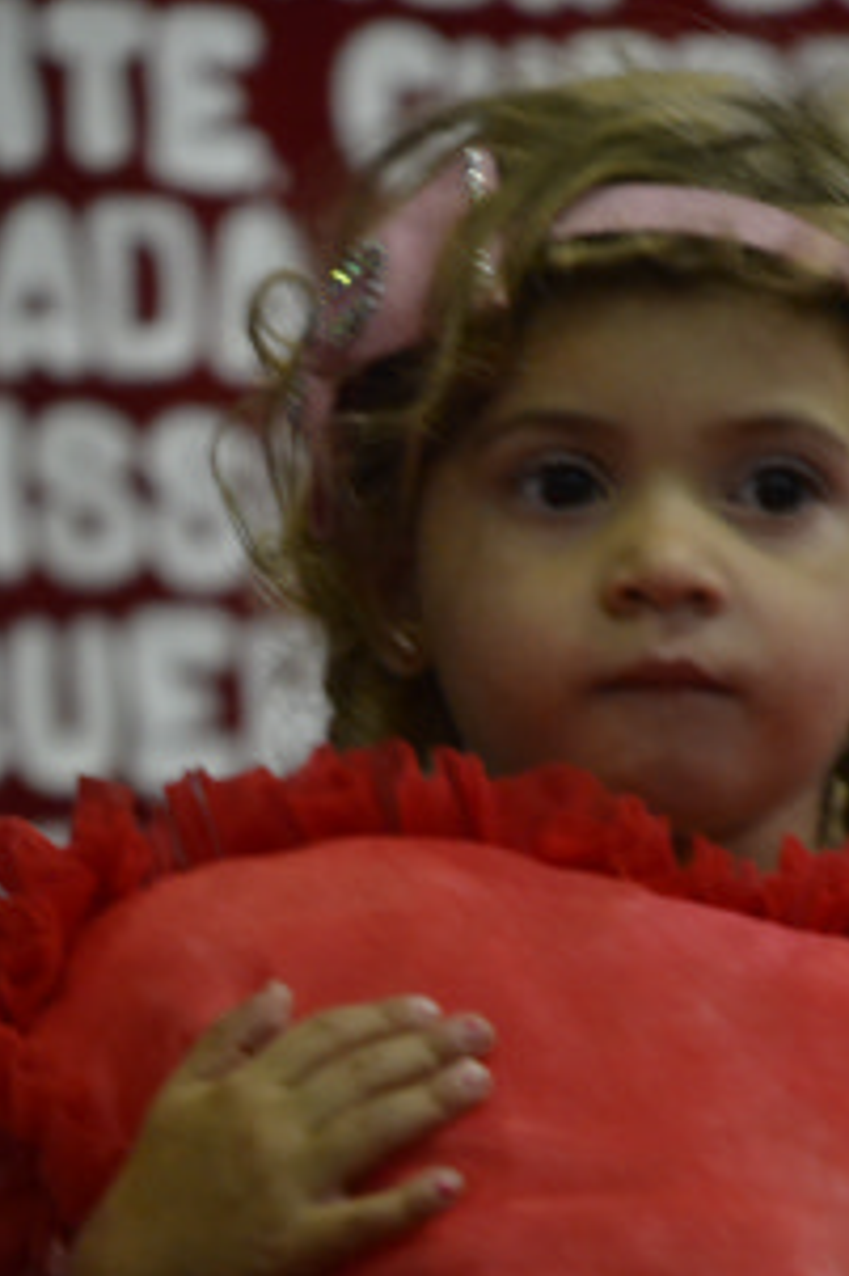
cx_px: 619
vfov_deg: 6.2
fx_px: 11857
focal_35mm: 335
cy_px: 892
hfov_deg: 4.1
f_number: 5.6
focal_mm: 135
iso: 3200
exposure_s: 1/20
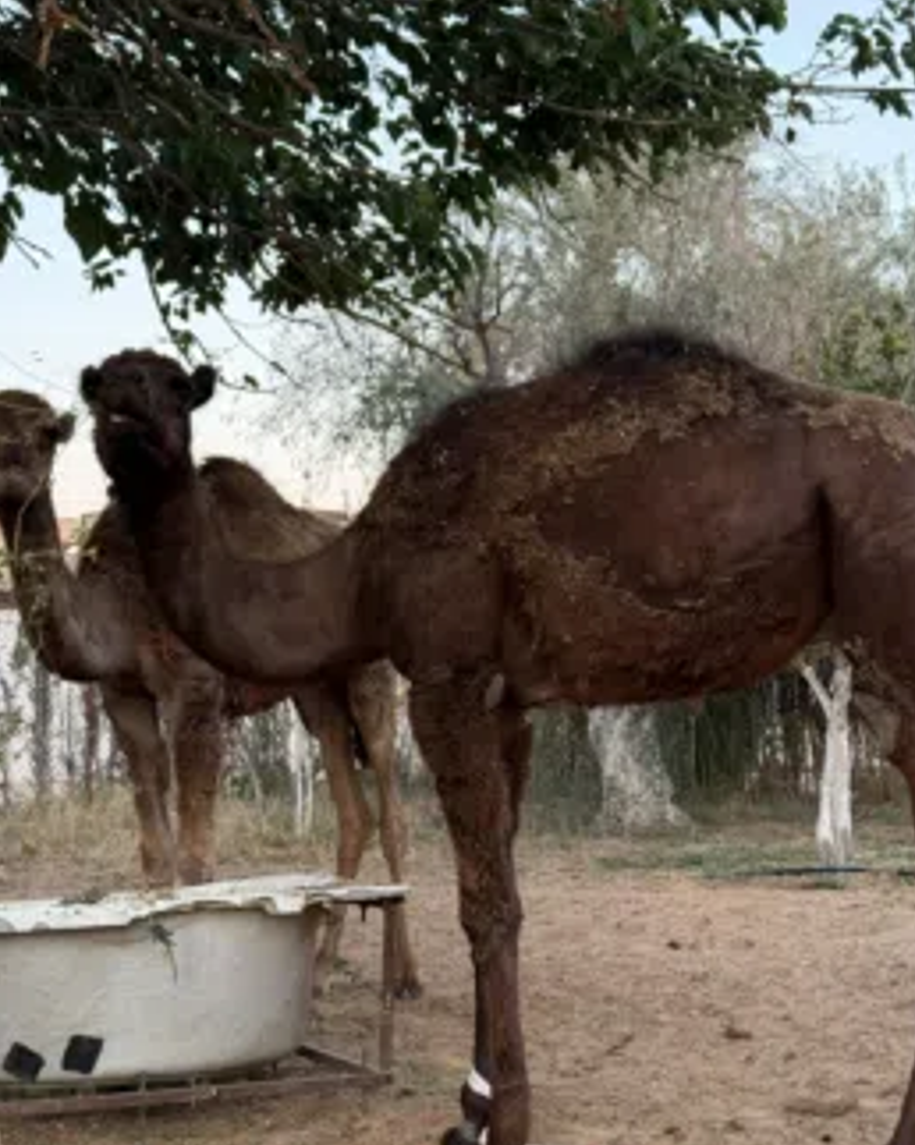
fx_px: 1965
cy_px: 603
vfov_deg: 32.5
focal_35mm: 58
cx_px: 525
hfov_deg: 26.2
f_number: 1.78
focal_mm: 6.76
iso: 160
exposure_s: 1/128
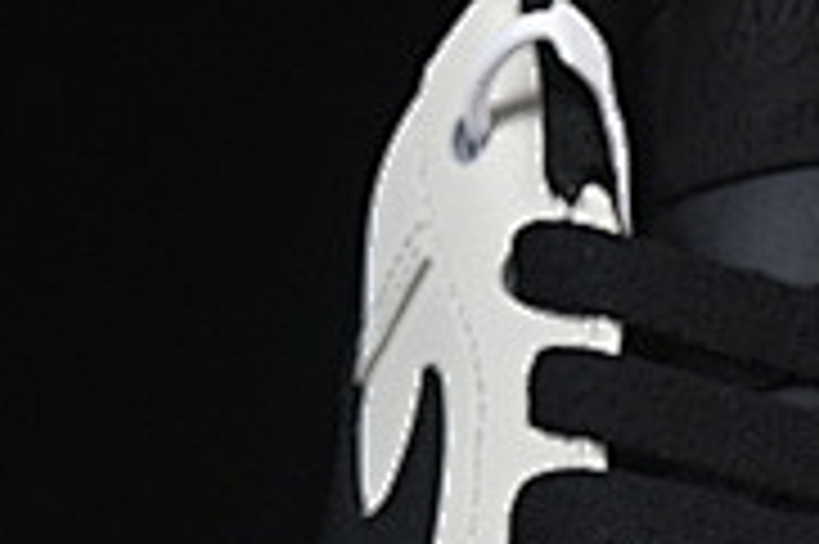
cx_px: 1354
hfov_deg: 4.6
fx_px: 10137
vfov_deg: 3.1
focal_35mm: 446
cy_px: 1218
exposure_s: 1/80
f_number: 8
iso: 160
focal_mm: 50
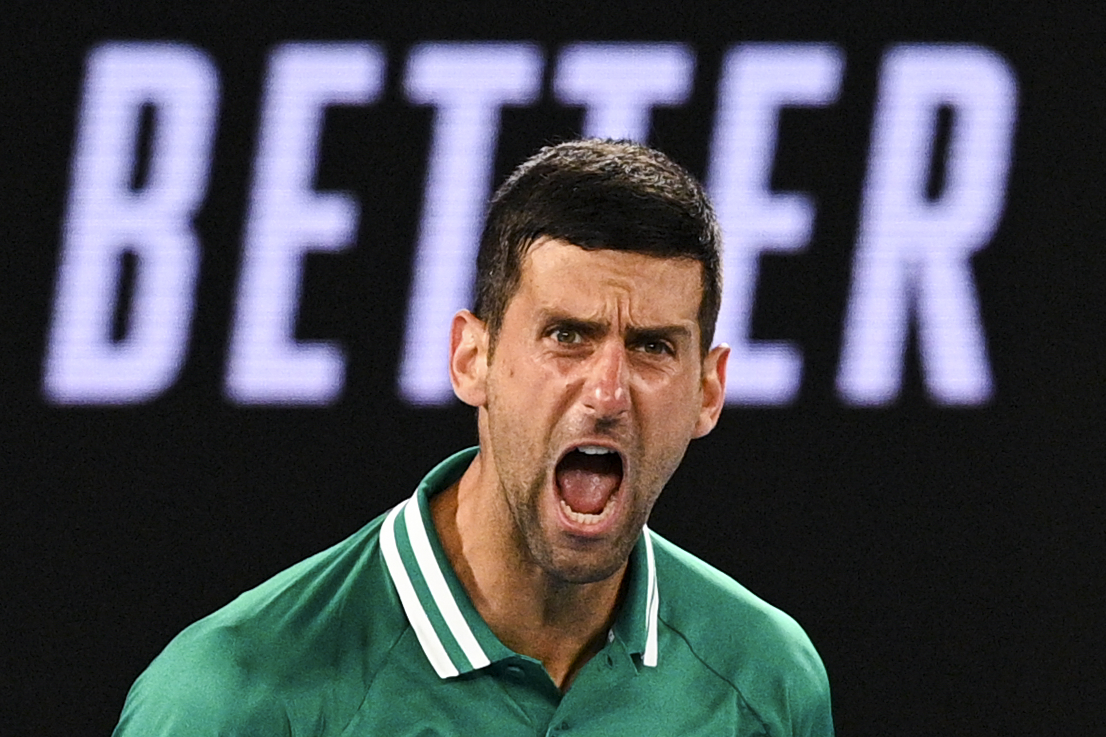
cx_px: 553
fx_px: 8602
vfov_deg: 4.9
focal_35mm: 280
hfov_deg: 7.4
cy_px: 368
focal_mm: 280
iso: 4000
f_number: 4
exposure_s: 1/1600
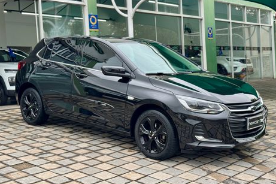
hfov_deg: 38.9
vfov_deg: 26.4
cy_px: 82
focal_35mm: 51
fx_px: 391
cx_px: 138
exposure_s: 1/121
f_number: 1.78
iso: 50
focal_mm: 6.76
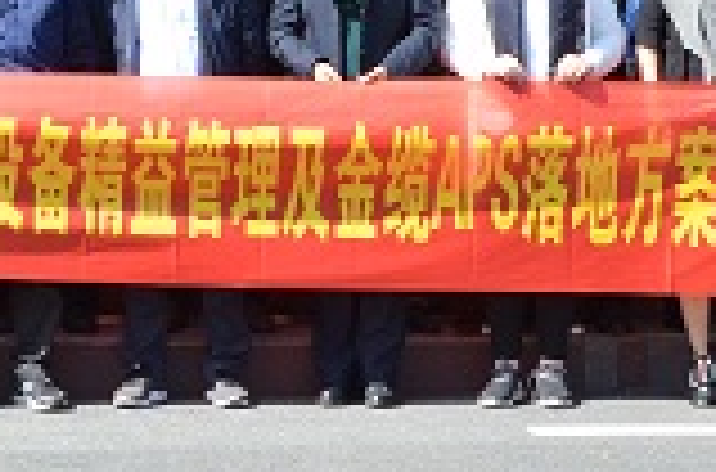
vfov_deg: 11.3
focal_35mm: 119
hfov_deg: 17.2
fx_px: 2358
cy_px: -74
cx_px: 194
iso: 800
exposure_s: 1/400
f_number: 10
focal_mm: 21
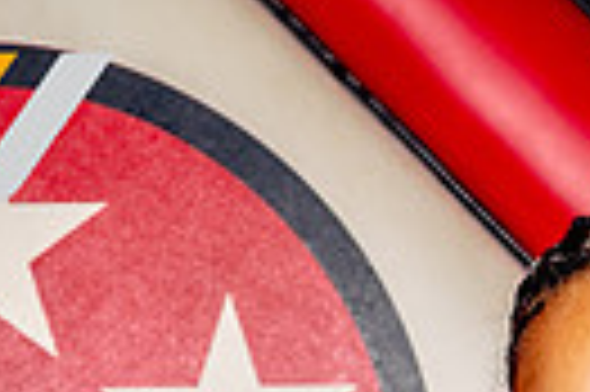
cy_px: 1009
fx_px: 3617
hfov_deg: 9.3
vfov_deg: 5.9
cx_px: 541
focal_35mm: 221
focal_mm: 43
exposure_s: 1/125
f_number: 8
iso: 100
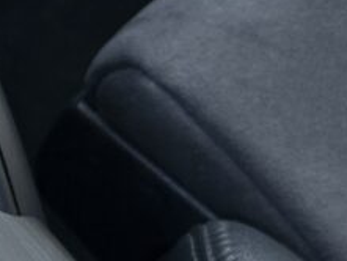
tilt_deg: -49.2
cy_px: 286
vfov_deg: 6.7
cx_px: -338
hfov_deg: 8.5
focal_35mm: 222
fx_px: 2227
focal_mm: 6.76
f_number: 1.78
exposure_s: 1/147
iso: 160
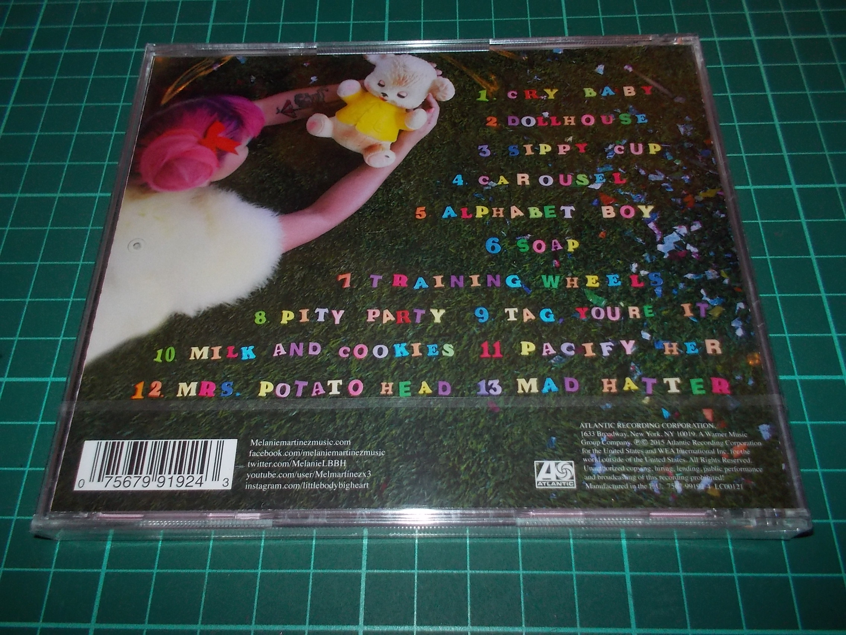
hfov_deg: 61.7
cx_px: 423
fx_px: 709
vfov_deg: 48.2
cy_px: 318
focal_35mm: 29
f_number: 3.3
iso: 200
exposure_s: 1/30
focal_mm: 4.1
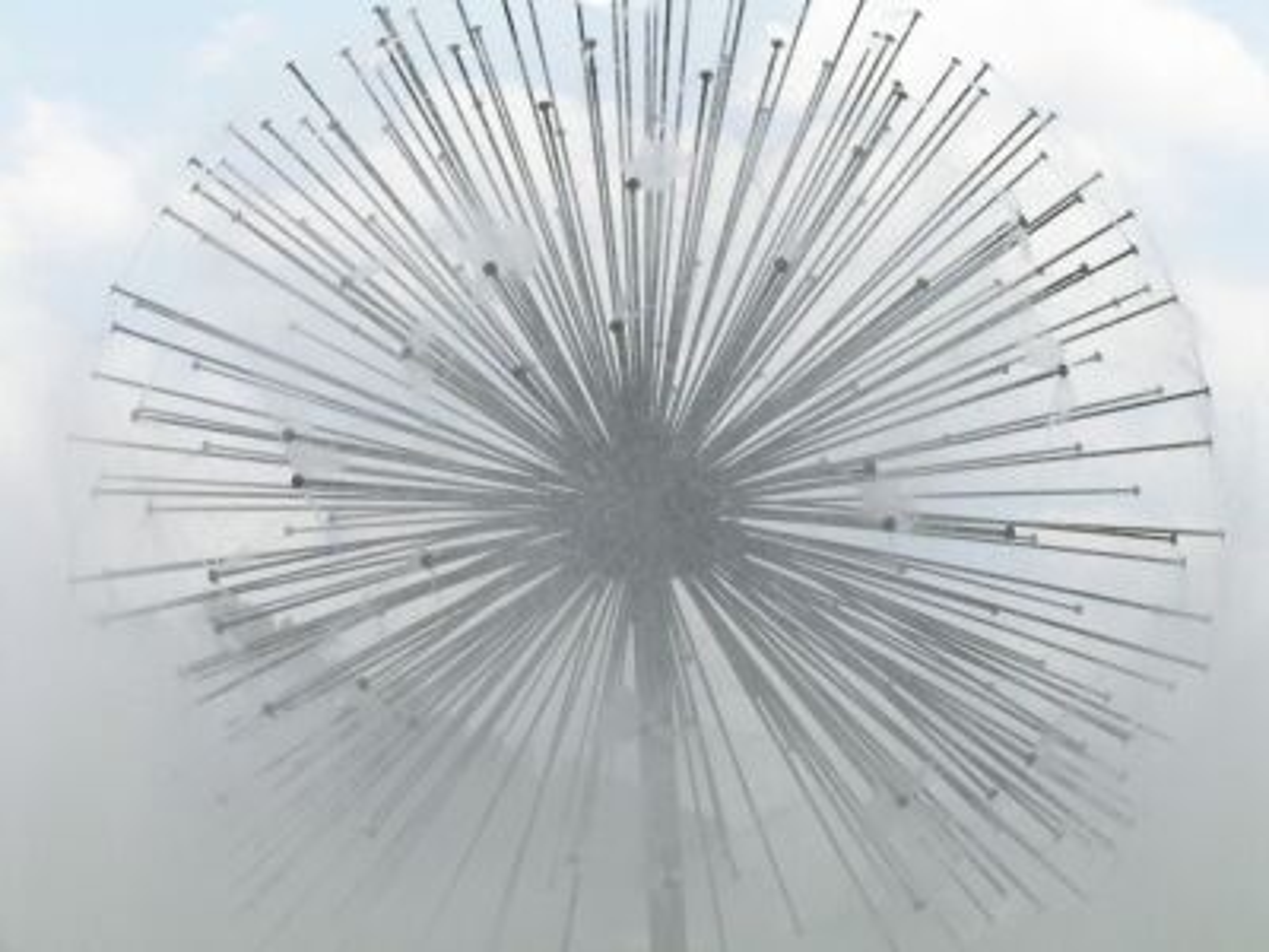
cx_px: 634
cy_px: 476
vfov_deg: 19.6
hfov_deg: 26.0
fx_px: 2749
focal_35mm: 75
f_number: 8
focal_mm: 15.6
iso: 50
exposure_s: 1/141
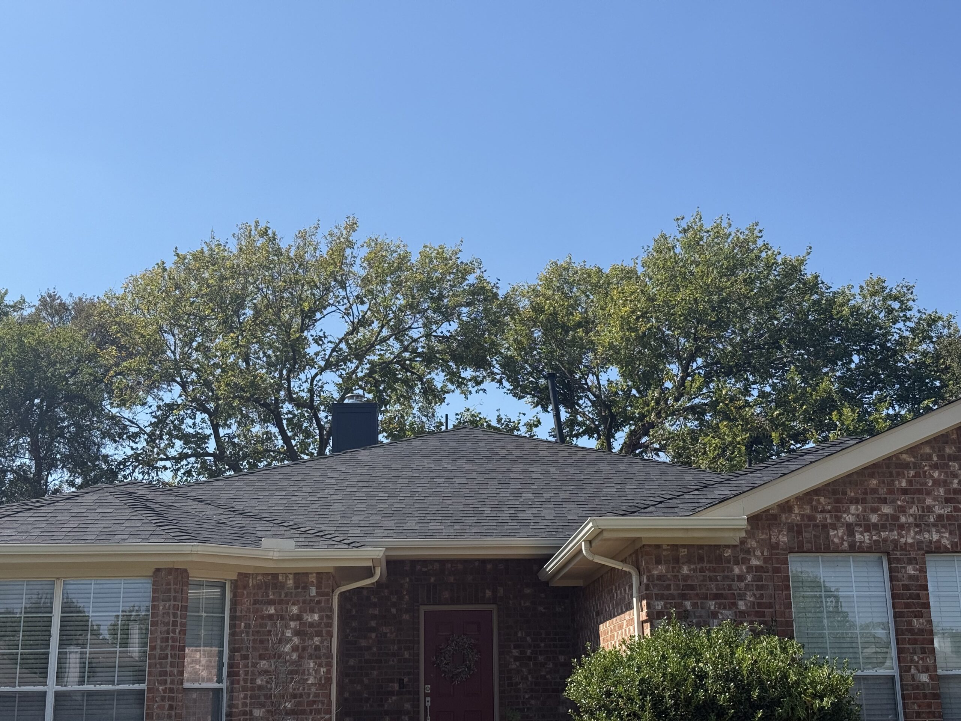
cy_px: 360
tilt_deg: +15.0
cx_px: 480
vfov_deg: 30.3
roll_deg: +1.1
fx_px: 1333
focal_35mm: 48
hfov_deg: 39.7
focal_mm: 6.76
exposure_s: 1/4878
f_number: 1.78
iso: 64
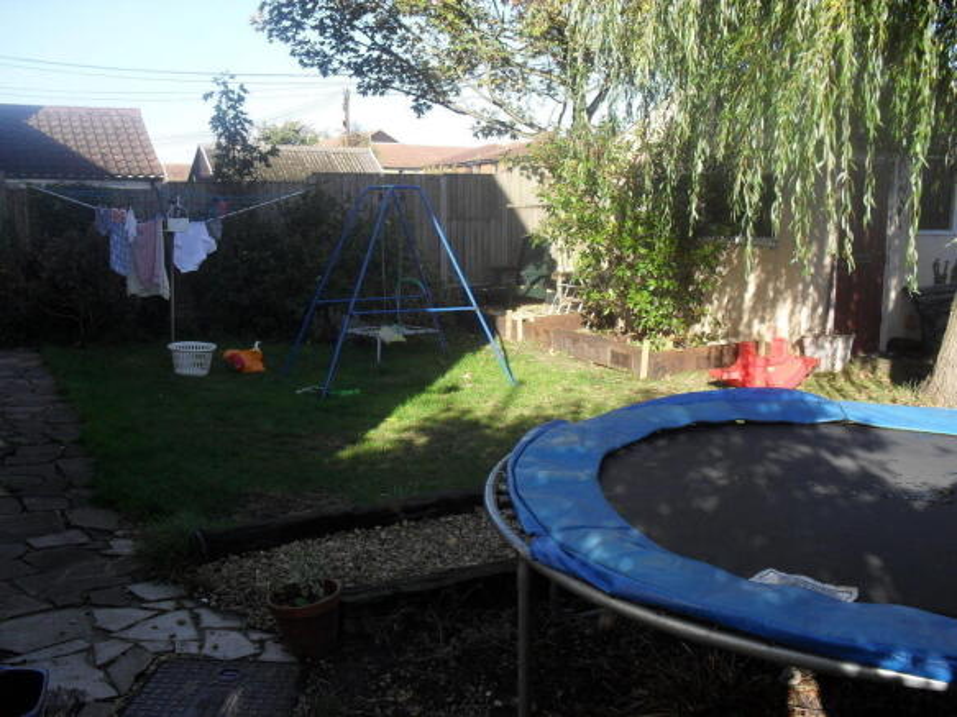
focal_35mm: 35
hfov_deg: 52.6
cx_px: 478
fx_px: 967
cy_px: 358
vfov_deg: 40.7
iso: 100
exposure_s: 1/500
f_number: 3.2
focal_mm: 6.3
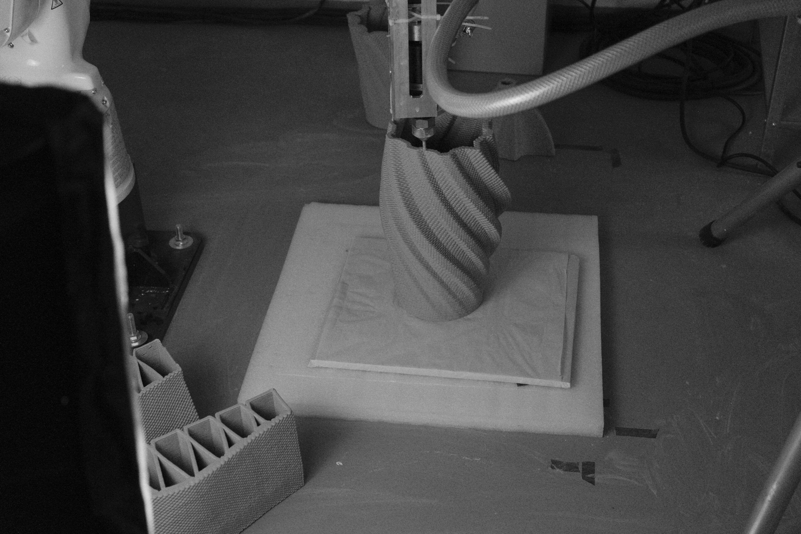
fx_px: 1135
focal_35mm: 51
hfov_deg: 38.9
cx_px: 400
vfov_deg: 26.5
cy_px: 267
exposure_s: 1/640
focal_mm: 34.3
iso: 6400
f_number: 3.6
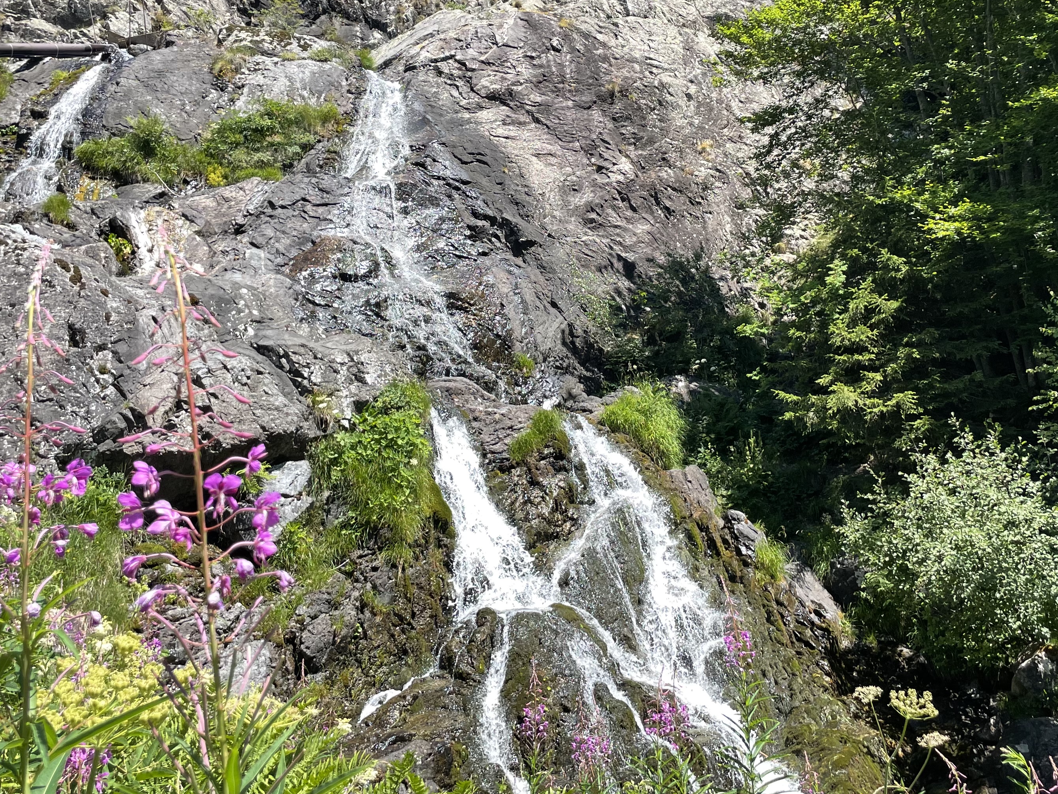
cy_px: 264
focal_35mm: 39
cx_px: 568
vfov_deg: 36.4
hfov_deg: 47.8
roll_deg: +3.1
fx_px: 1192
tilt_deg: +16.2
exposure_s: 1/1473
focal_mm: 4.2
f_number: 1.6
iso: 32
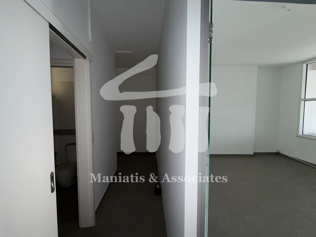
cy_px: 118
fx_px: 128
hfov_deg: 102.1
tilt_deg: -2.3
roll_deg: -0.2
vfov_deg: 85.7
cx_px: 158
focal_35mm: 14
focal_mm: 2.22
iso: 125
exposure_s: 1/60
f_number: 2.2
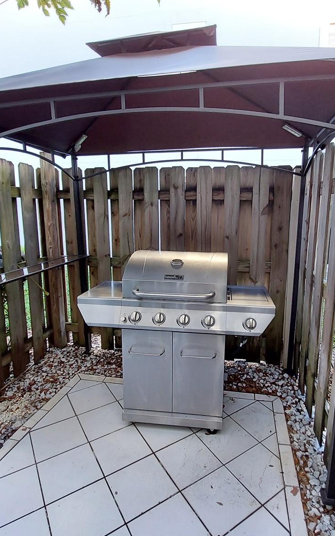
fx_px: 278
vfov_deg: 88.0
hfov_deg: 61.8
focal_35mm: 19
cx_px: 197
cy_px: 266
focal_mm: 1.74
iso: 100
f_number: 2.2
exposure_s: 1/60
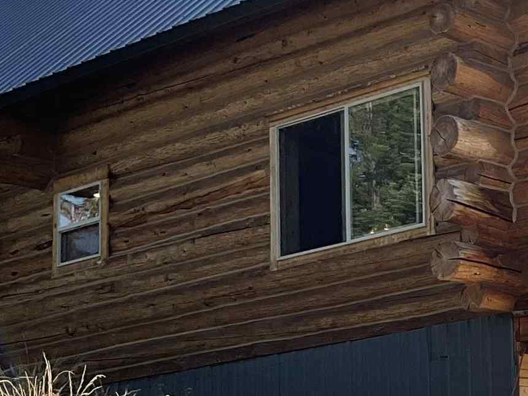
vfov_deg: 14.2
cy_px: 367
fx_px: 1571
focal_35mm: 103
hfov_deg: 17.1
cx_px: 802
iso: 16
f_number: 1.8
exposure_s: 1/869
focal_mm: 3
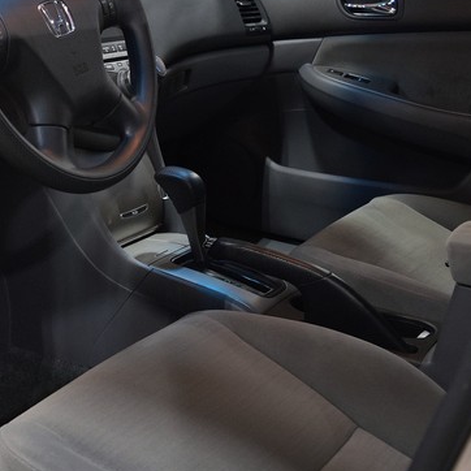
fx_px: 1001
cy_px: 204
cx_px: -10
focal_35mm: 65
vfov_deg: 26.5
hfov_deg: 25.1
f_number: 3.5
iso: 2000
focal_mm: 18
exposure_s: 1/60
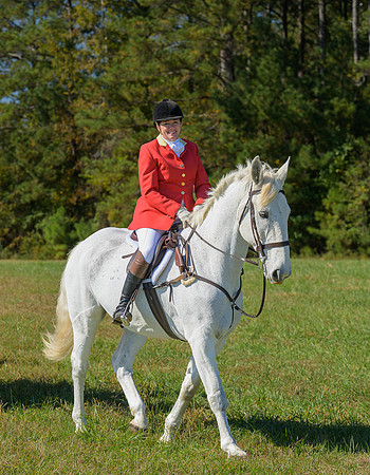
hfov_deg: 12.7
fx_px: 1658
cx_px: 161
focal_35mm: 119
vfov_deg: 16.3
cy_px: 223
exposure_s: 1/800
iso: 200
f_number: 4
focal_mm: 78
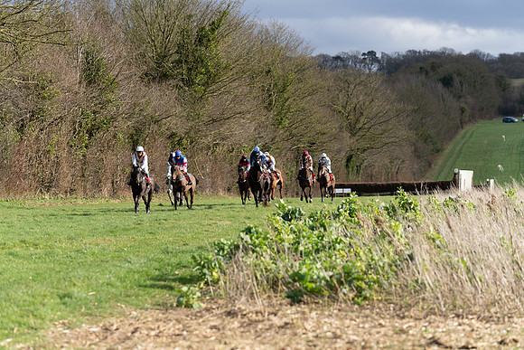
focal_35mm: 155
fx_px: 2257
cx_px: 262
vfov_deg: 8.9
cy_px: 175
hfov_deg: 13.2
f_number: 4
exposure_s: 1/1250
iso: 200
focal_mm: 155
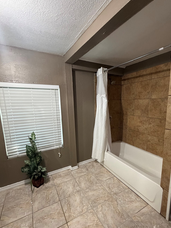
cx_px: 94
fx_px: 112
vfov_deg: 90.9
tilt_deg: -11.1
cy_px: 122
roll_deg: +0.6
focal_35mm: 17
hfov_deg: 74.5
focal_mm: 2.22
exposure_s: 1/60
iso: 640
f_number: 2.2
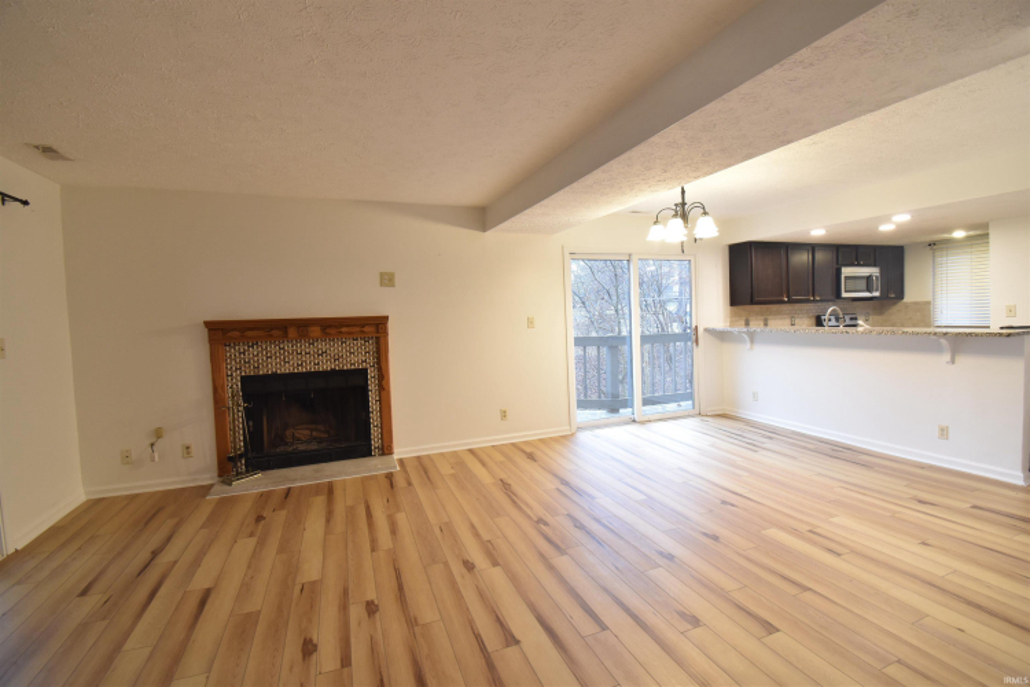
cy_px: 344
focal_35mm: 15
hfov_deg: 100.4
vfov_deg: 77.3
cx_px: 515
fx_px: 429
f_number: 8
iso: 400
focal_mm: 10
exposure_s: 1/5
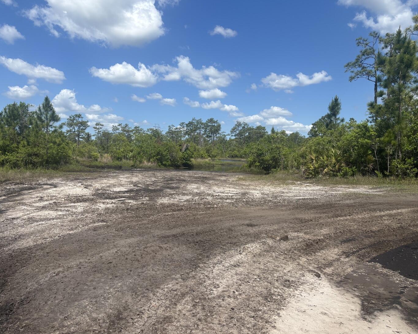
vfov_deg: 51.5
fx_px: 346
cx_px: 195
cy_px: 166
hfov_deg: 62.2
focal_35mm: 28
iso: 50
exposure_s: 1/3937
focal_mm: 5.96
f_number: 1.6
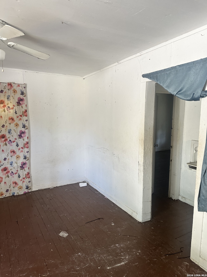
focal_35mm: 24
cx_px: 104
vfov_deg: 71.6
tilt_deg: -5.2
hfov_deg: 56.8
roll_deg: -0.5
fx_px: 191
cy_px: 138
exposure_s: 1/119
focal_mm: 6.86
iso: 250
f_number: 1.78
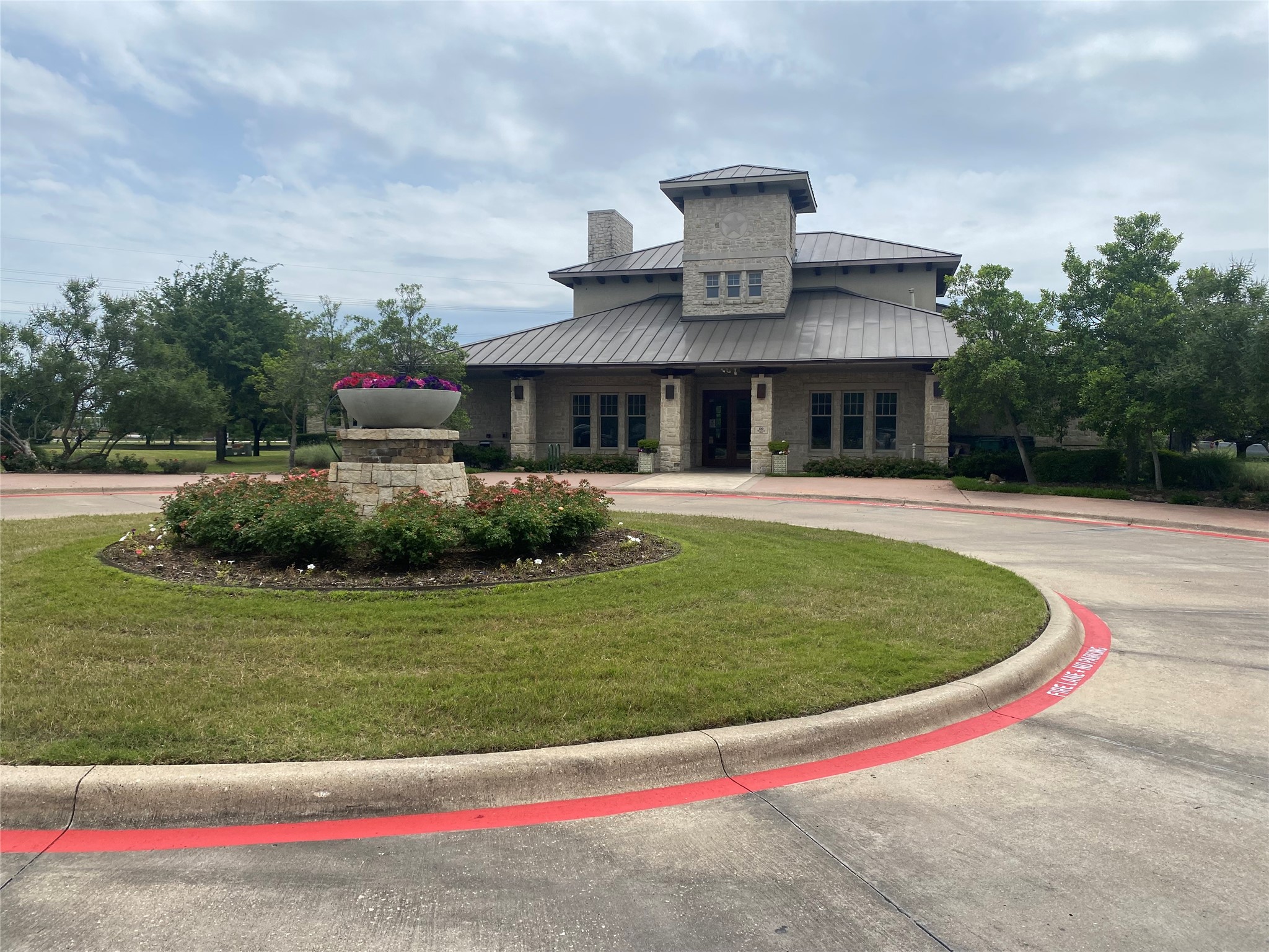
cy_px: 476
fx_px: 953
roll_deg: -0.7
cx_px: 634
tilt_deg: -1.9
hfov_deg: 67.3
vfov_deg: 53.1
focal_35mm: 26
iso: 32
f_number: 1.8
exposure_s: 1/4808
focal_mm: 4.25
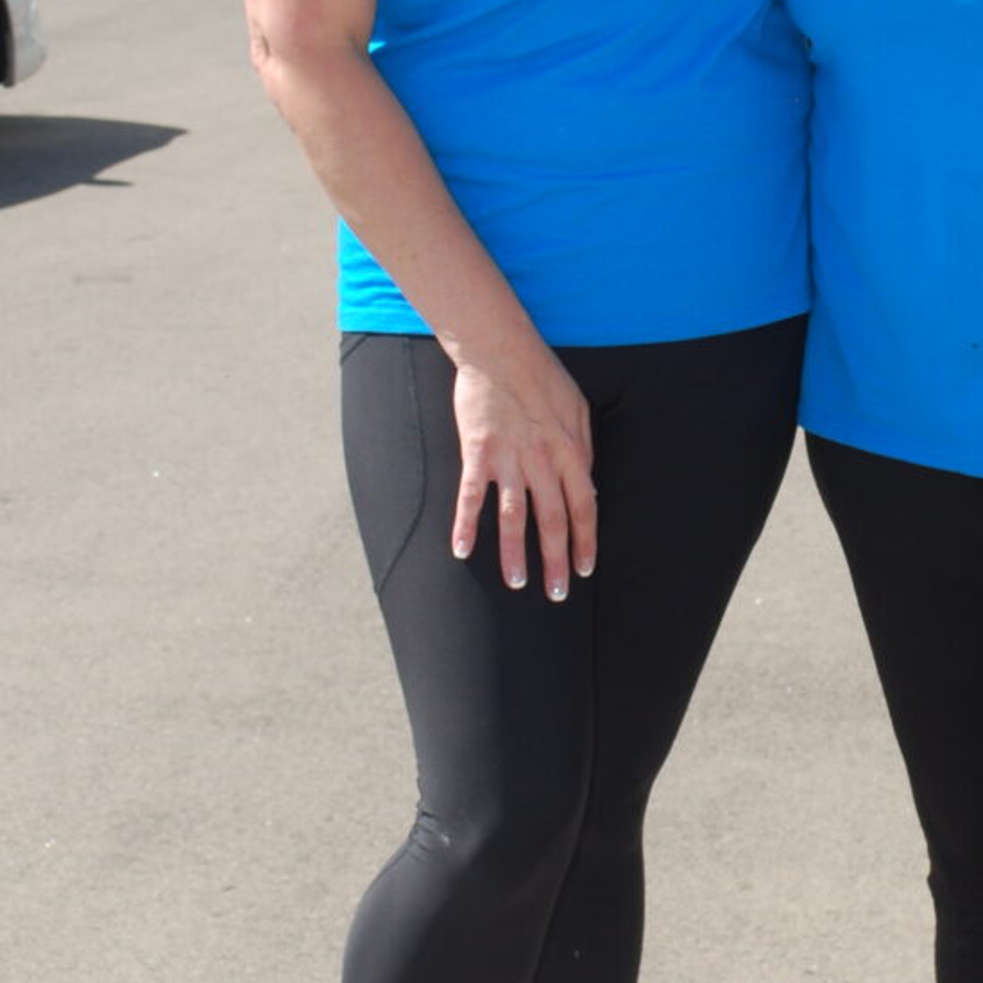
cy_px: 149
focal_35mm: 116
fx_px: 3727
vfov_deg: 14.9
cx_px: 807
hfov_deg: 14.9
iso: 100
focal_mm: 26
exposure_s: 1/200
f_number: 7.1
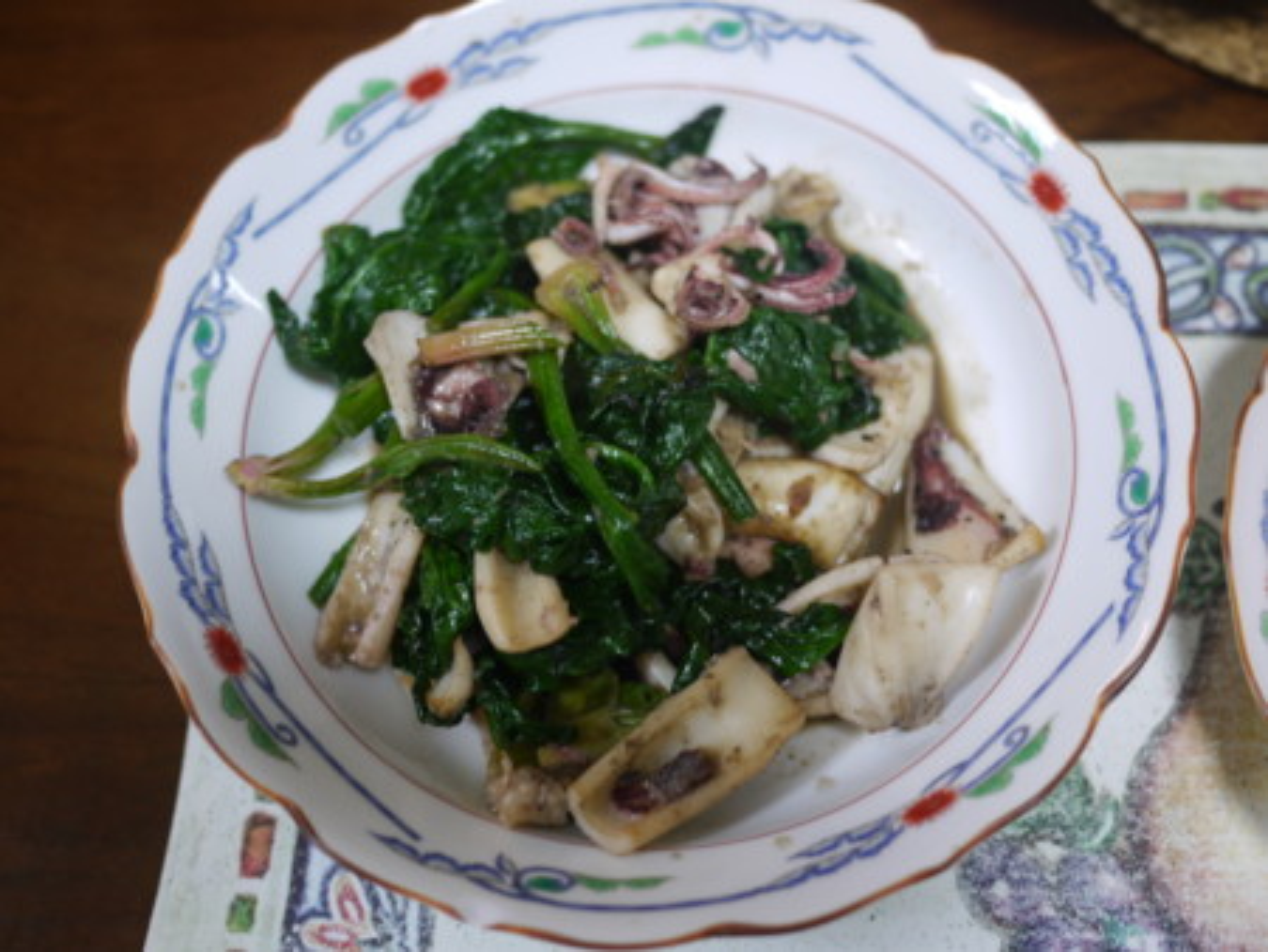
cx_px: 634
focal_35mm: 40
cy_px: 476
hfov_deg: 46.8
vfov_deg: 36.0
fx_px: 1466
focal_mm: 20
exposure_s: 1/40
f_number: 1.7
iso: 100
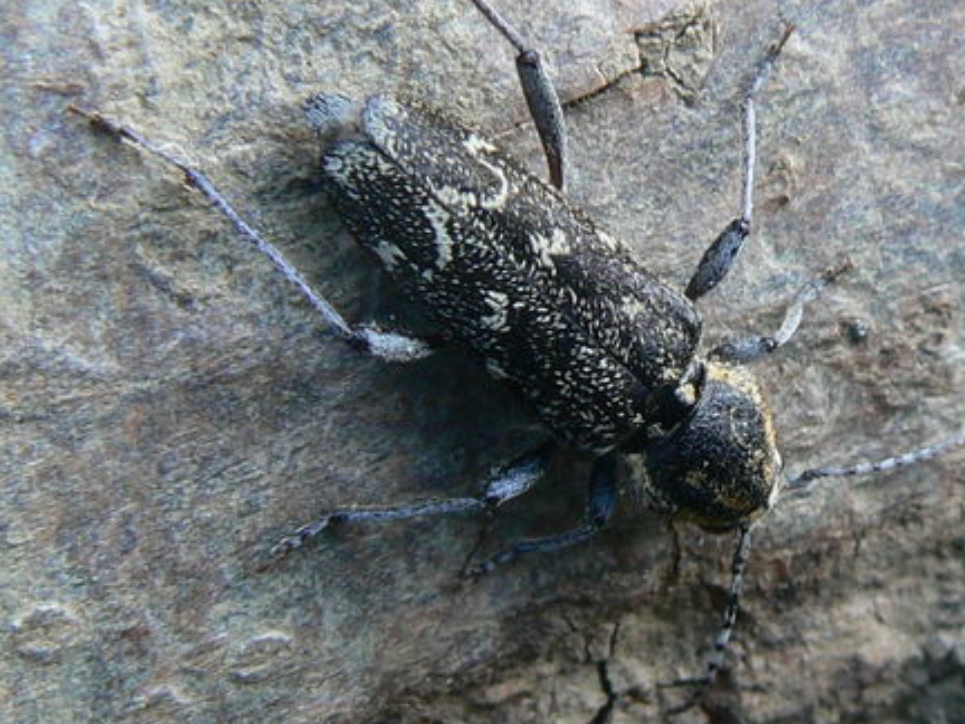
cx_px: 491
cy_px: 232
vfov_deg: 28.9
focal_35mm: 50
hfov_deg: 38.2
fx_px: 1394
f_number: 3.2
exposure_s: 1/60
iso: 80
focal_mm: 6
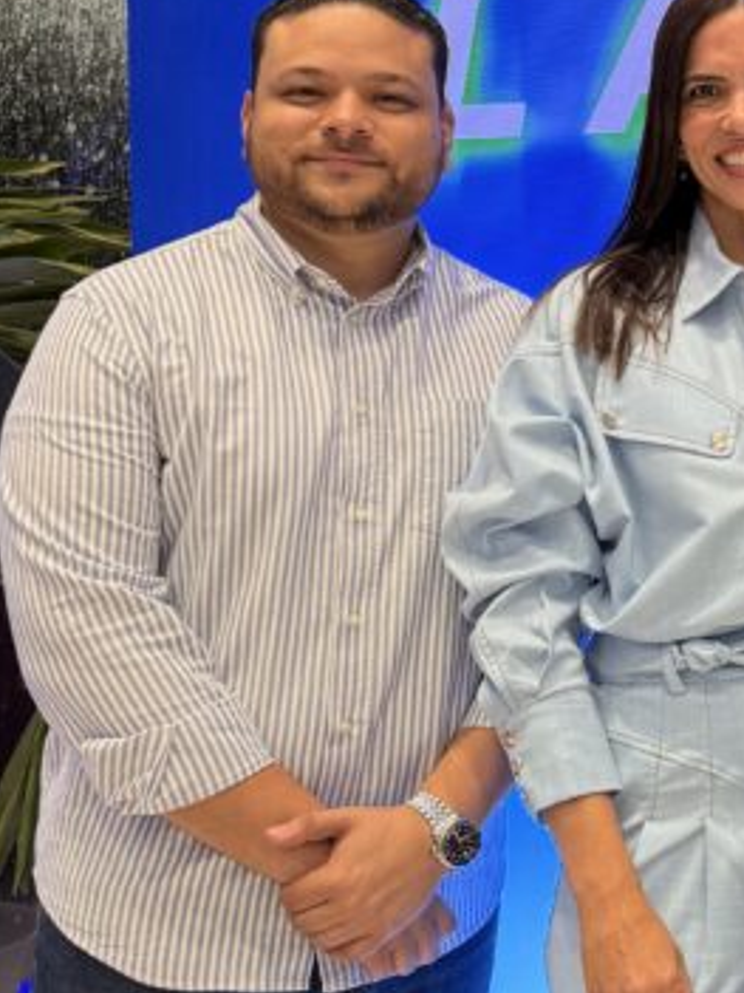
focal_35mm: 70
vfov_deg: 27.6
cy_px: 320
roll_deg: +1.1
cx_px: 1075
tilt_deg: +3.1
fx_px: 2007
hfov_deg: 18.8
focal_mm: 6.76
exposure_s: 1/121
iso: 125
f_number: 1.78
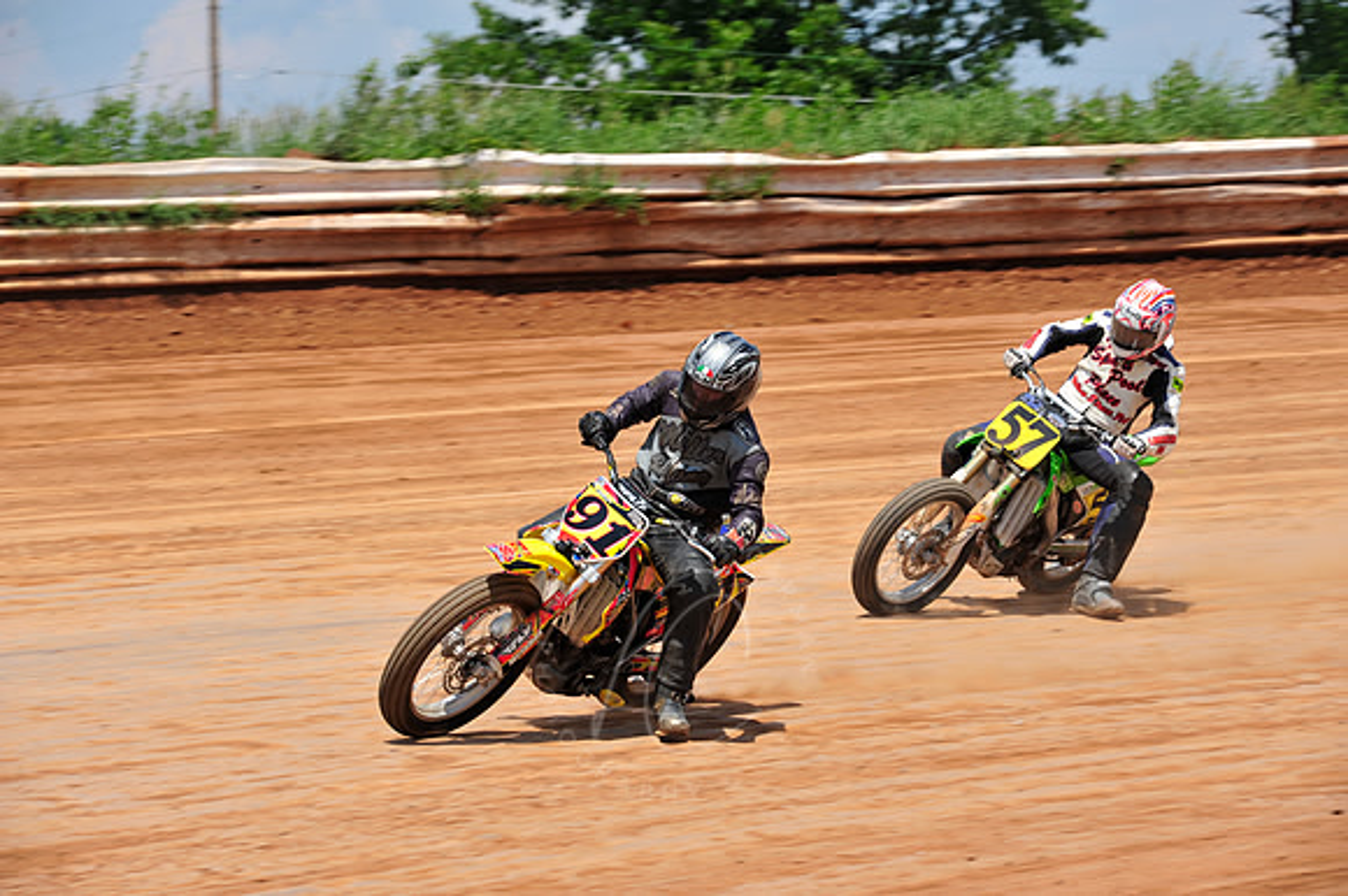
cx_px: 674
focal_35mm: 170
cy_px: 448
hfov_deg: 12.1
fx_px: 6362
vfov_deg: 8.1
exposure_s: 1/400
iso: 200
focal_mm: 170
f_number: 10
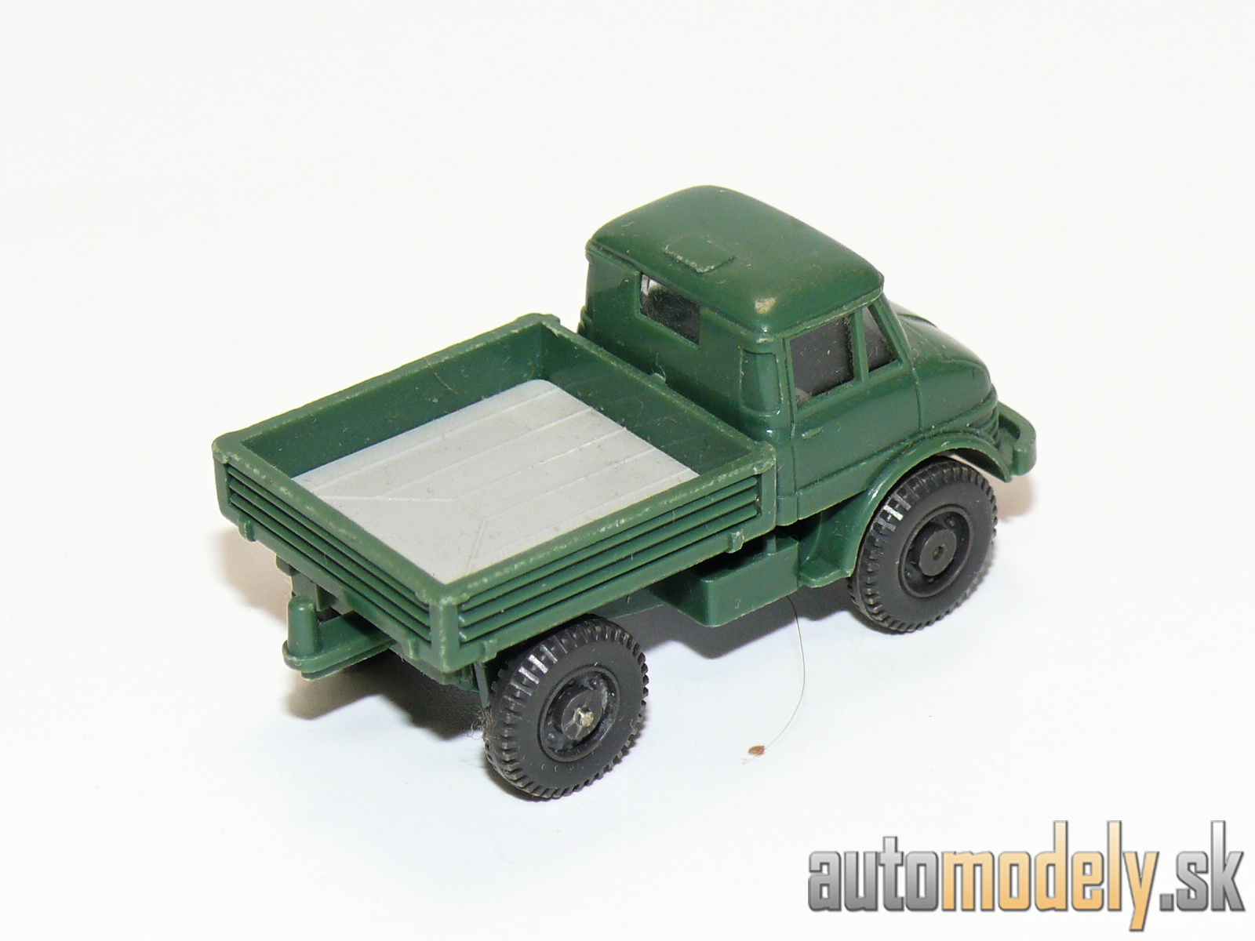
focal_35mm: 126
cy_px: 470
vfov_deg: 11.8
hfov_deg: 15.6
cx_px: 628
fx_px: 4568
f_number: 4
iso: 100
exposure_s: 1/30
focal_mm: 15.1
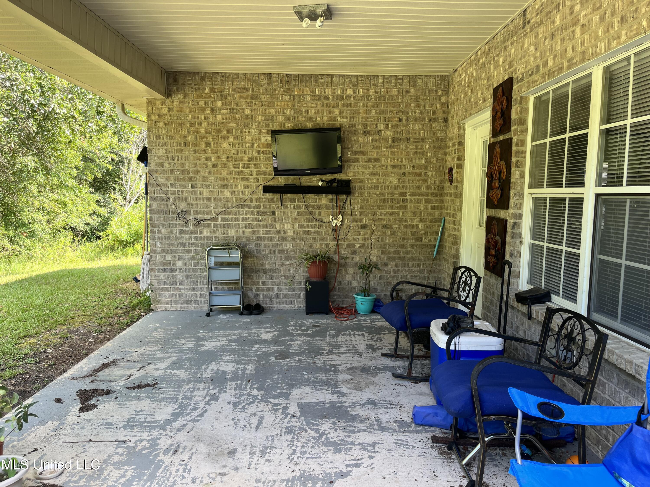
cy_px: 244
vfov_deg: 53.1
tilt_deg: -5.6
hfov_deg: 67.3
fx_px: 488
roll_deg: -0.8
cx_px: 325
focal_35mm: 26
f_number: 1.6
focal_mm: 5.1
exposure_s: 1/122
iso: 40
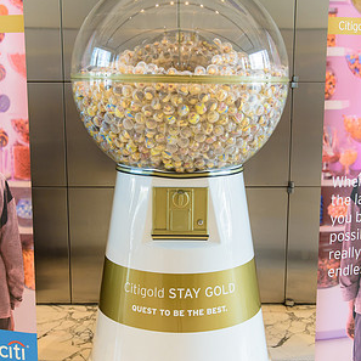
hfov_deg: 34.7
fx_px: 578
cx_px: 181
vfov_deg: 34.7
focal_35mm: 49
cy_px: 192
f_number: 3.2
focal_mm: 38
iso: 1600
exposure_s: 1/125
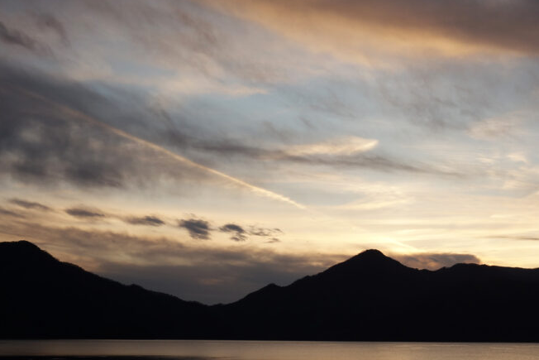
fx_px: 824
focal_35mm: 55
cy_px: 272
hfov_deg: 35.3
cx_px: 416
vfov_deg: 24.4
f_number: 5.6
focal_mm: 13.09
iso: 125
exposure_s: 1/125
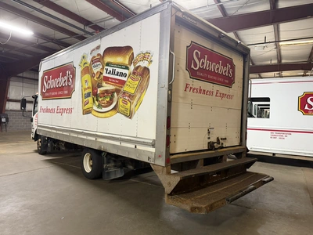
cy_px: 118
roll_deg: -1.1
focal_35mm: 24
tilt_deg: +1.8
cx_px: 156
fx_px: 217
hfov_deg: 71.6
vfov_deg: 56.8
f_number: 1.78
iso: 640
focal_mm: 6.76
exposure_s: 1/60
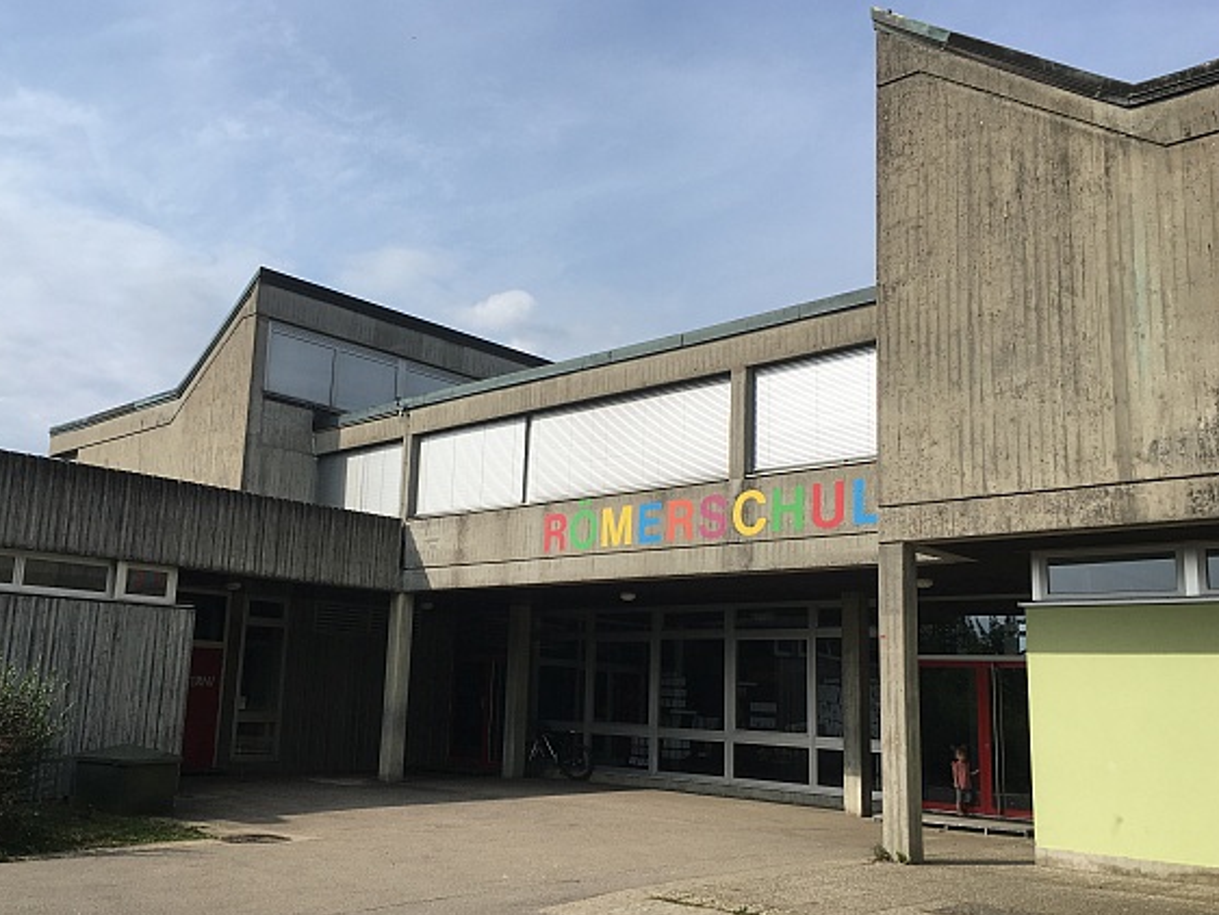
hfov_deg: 55.3
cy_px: 484
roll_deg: -1.6
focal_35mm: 33
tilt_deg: +9.5
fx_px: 1163
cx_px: 575
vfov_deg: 43.0
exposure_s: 1/2024
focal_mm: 4.15
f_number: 2.2
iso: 25
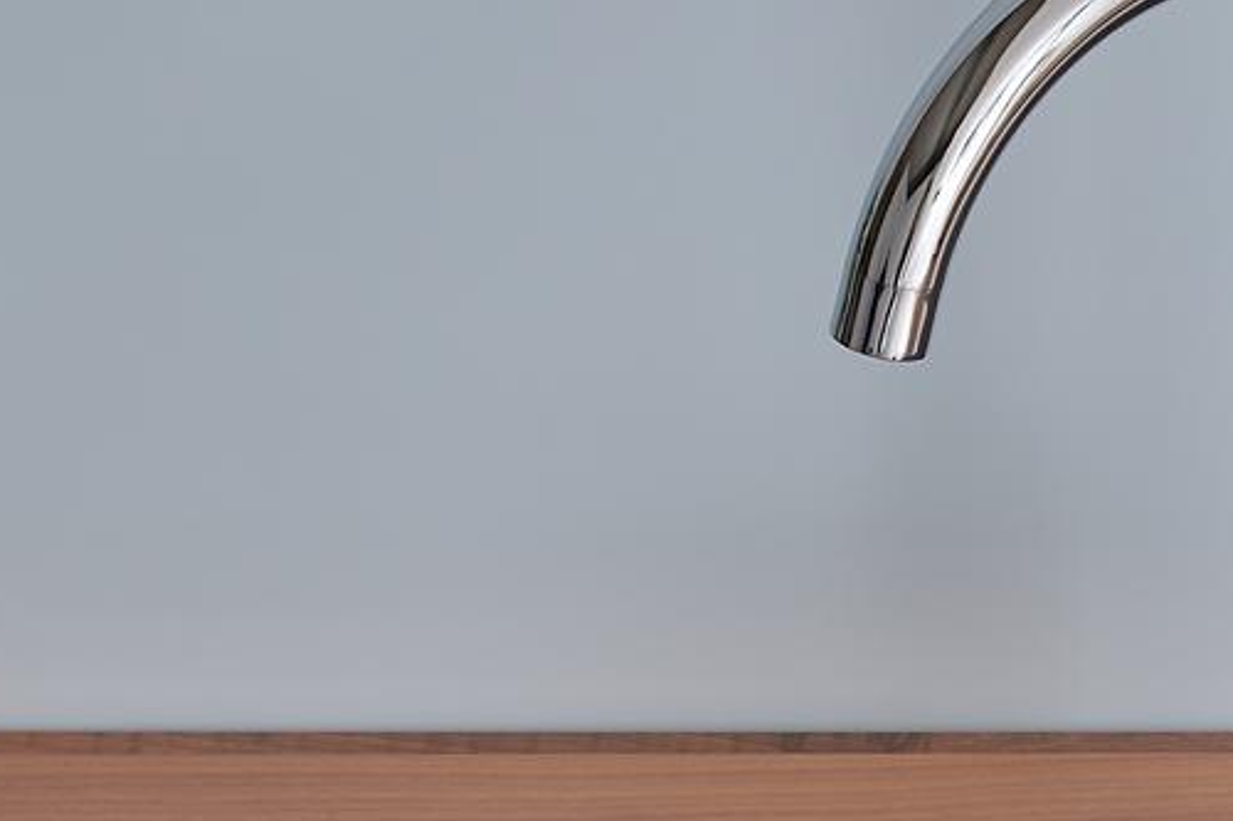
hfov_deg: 7.9
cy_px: 1049
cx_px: 1011
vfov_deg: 5.3
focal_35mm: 260
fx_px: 8902
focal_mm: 65
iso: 200
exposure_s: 1/160
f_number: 9
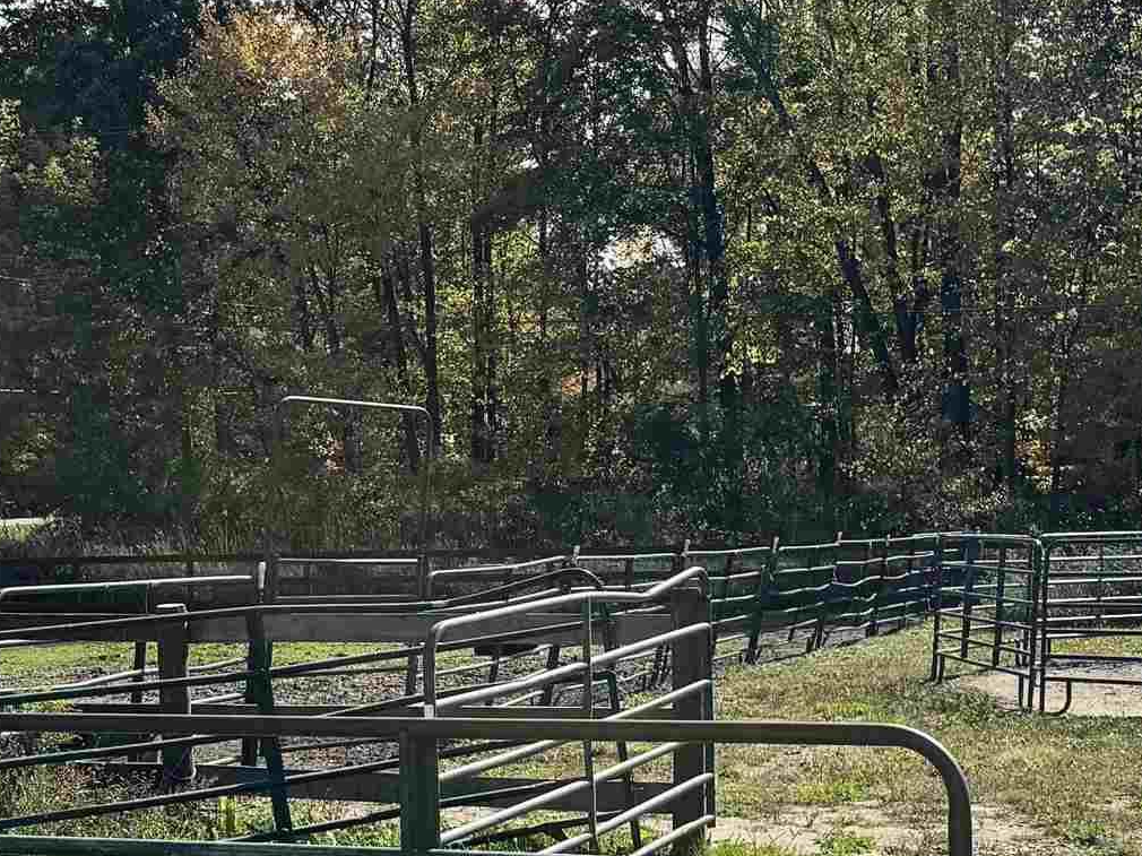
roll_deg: +1.5
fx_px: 2408
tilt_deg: -3.1
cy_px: 567
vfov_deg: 20.1
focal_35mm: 73
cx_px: 508
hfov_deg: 26.7
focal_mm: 6.76
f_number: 1.78
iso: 80
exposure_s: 1/4310
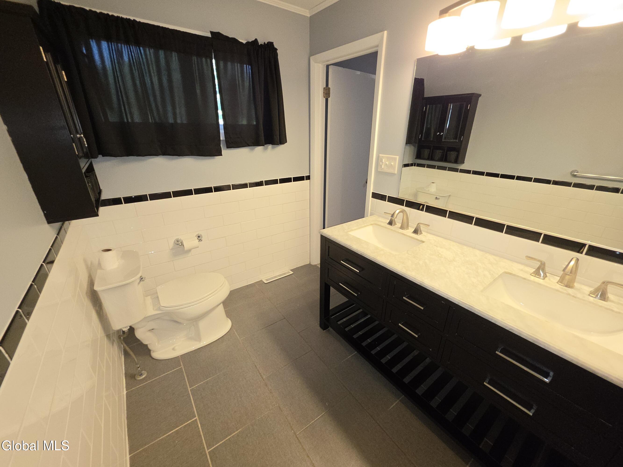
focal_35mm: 13
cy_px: 234
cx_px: 312
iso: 80
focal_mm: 2.2
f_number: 1.9
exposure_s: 1/60
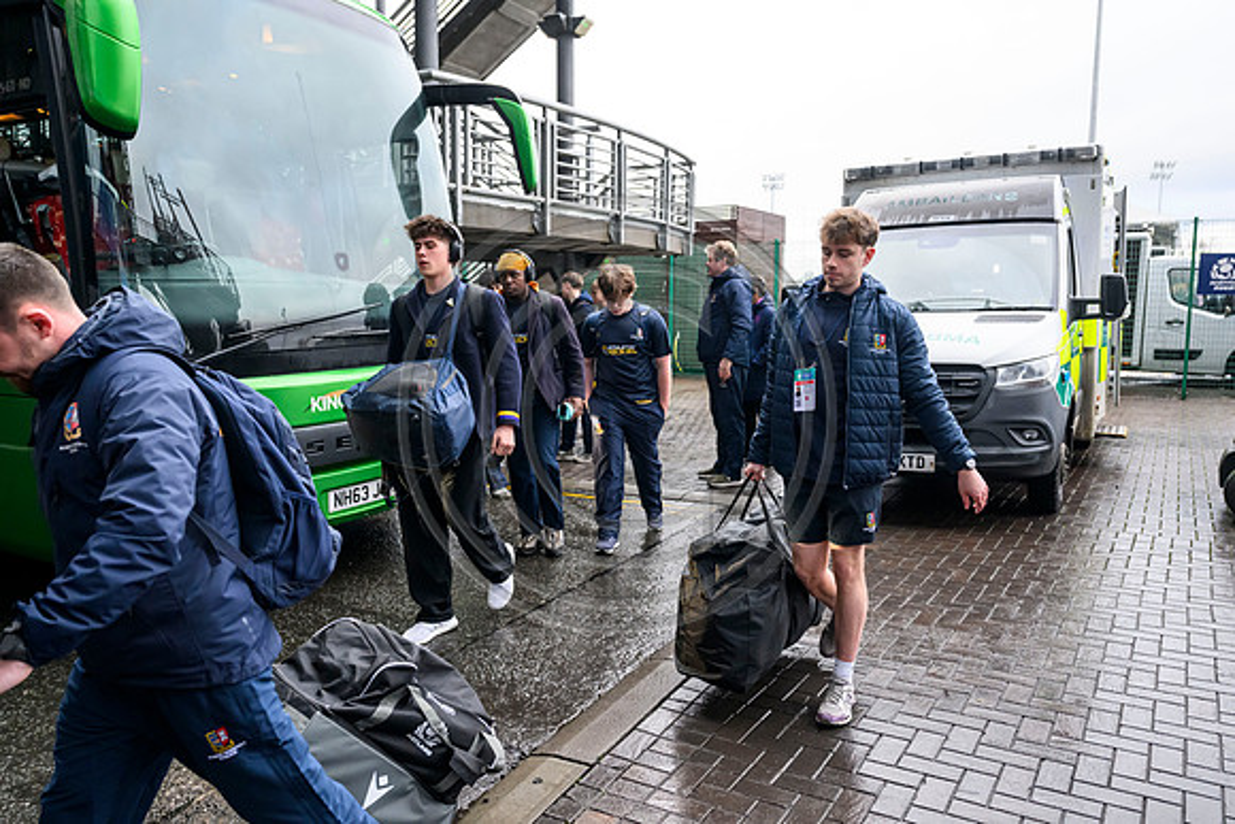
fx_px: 944
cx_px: 618
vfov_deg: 47.2
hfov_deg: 66.4
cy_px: 412
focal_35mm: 28
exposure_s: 1/800
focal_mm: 27.5
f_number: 3.5
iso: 3200
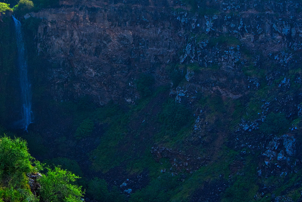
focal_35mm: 81
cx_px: 60
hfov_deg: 24.6
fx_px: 680
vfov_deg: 16.7
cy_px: 31
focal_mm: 28
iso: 100
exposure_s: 1/250
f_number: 11
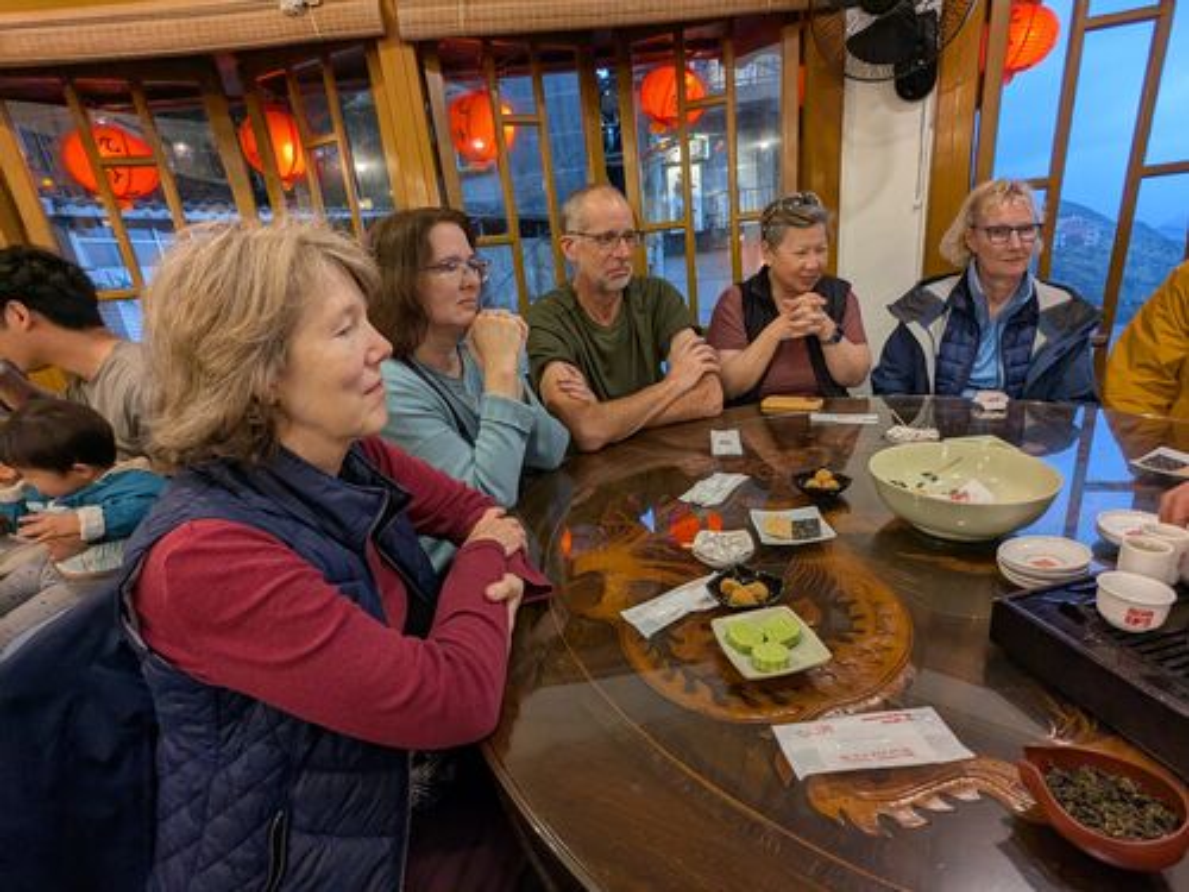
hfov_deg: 94.5
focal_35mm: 16
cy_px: 446
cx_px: 594
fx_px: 550
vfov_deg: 78.1
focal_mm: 2.35
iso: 138
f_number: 2.2
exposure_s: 1/60
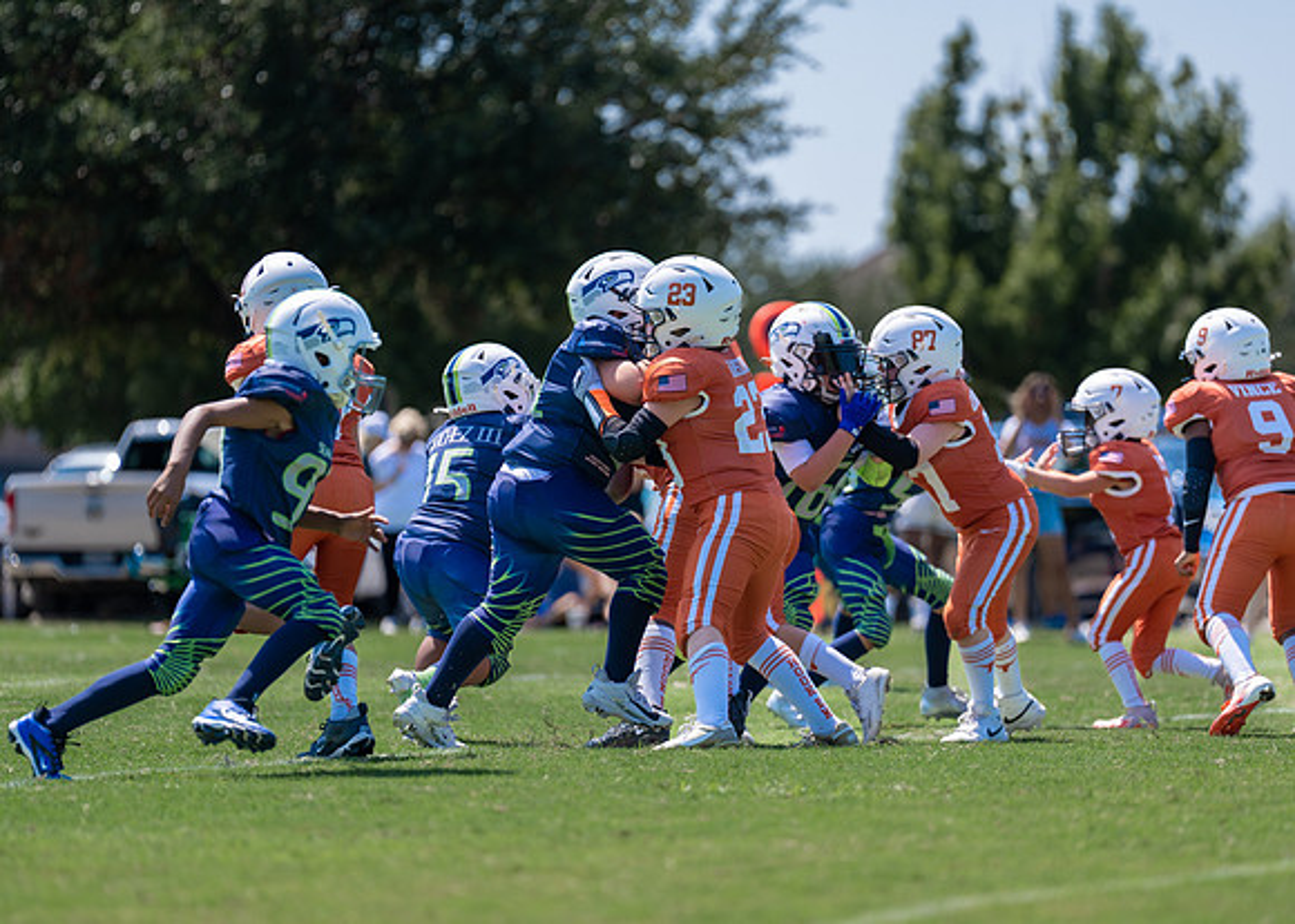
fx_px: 8736
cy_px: 483
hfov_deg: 8.5
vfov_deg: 6.1
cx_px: 712
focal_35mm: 238
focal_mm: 200
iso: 100
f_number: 2.8
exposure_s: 1/1250
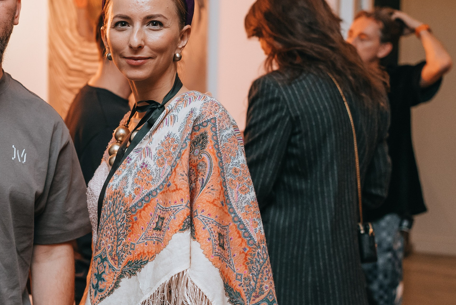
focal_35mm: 76
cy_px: 167
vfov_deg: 18.0
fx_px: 963
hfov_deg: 25.1
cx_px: -23
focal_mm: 35
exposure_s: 1/200
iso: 1250
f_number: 2.2
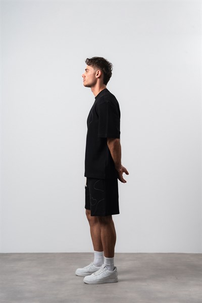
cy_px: 152
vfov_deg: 30.4
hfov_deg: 20.5
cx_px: 101
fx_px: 558
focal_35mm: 66
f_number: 10
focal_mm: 66.3
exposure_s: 1/125
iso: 100
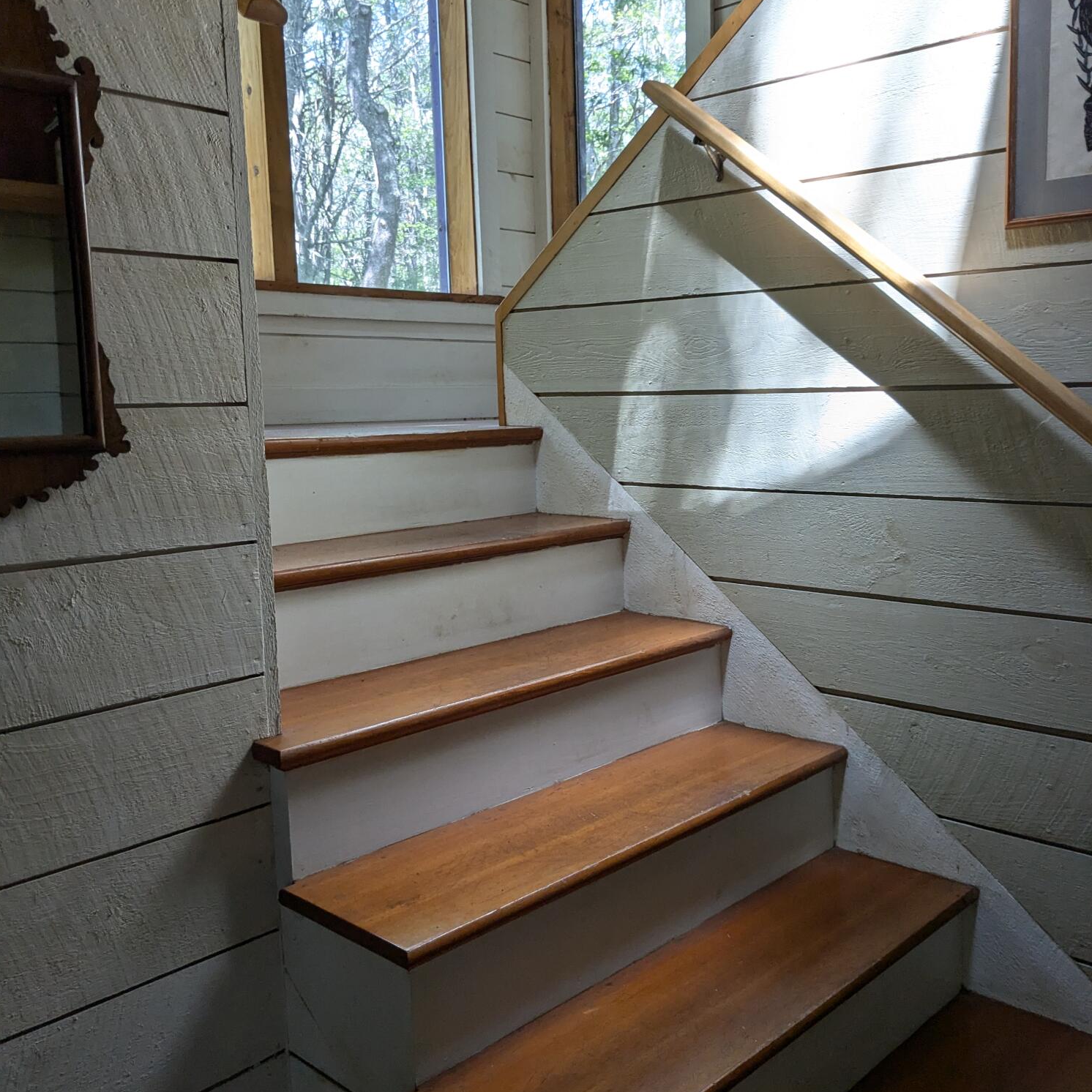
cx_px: 545
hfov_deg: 51.1
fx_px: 1142
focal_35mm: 32
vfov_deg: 51.1
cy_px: 540
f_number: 1.73
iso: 82
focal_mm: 4.38
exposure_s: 1/120
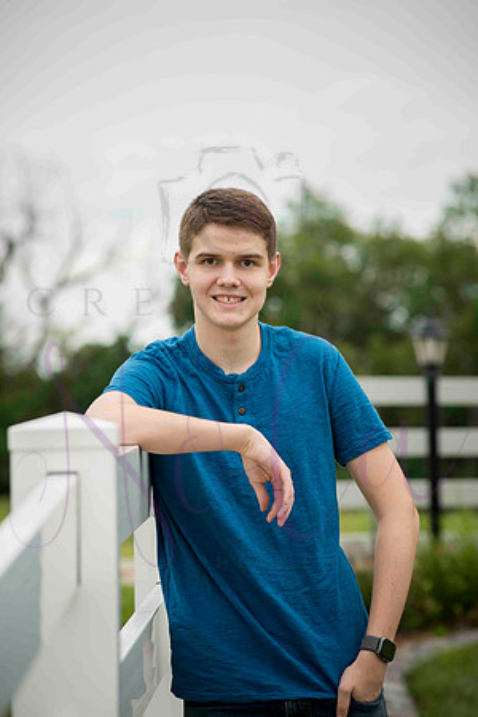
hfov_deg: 8.9
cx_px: 239
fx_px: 3087
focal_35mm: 155
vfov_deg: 13.2
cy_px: 358
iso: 640
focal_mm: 155
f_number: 5.6
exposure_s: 1/640
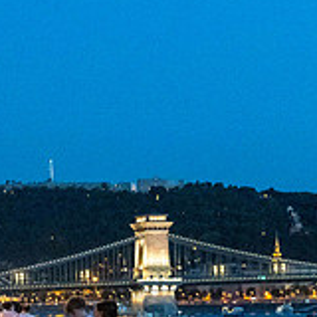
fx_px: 1751
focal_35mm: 169
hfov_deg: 10.0
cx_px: 483
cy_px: 308
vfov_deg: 10.3
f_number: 4
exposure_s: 1/125
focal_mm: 55
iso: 3600
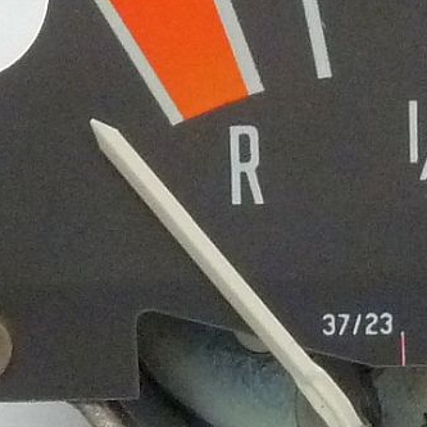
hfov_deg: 14.5
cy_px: 219
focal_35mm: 119
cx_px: 399
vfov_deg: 14.7
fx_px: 1661
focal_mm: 7.9
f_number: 3.8
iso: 400
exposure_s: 1/25
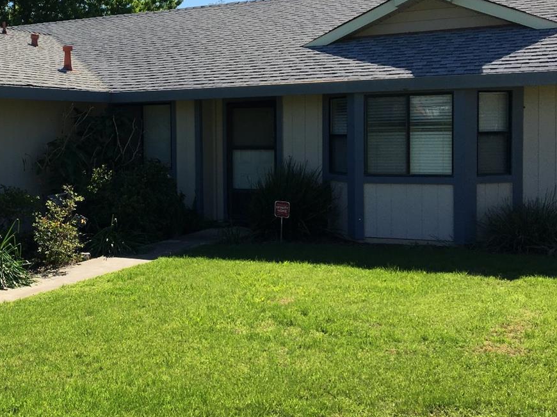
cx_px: 85
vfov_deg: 29.0
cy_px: 174
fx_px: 804
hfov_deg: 36.4
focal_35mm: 50
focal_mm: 4.15
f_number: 2.2
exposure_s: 1/1538
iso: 25
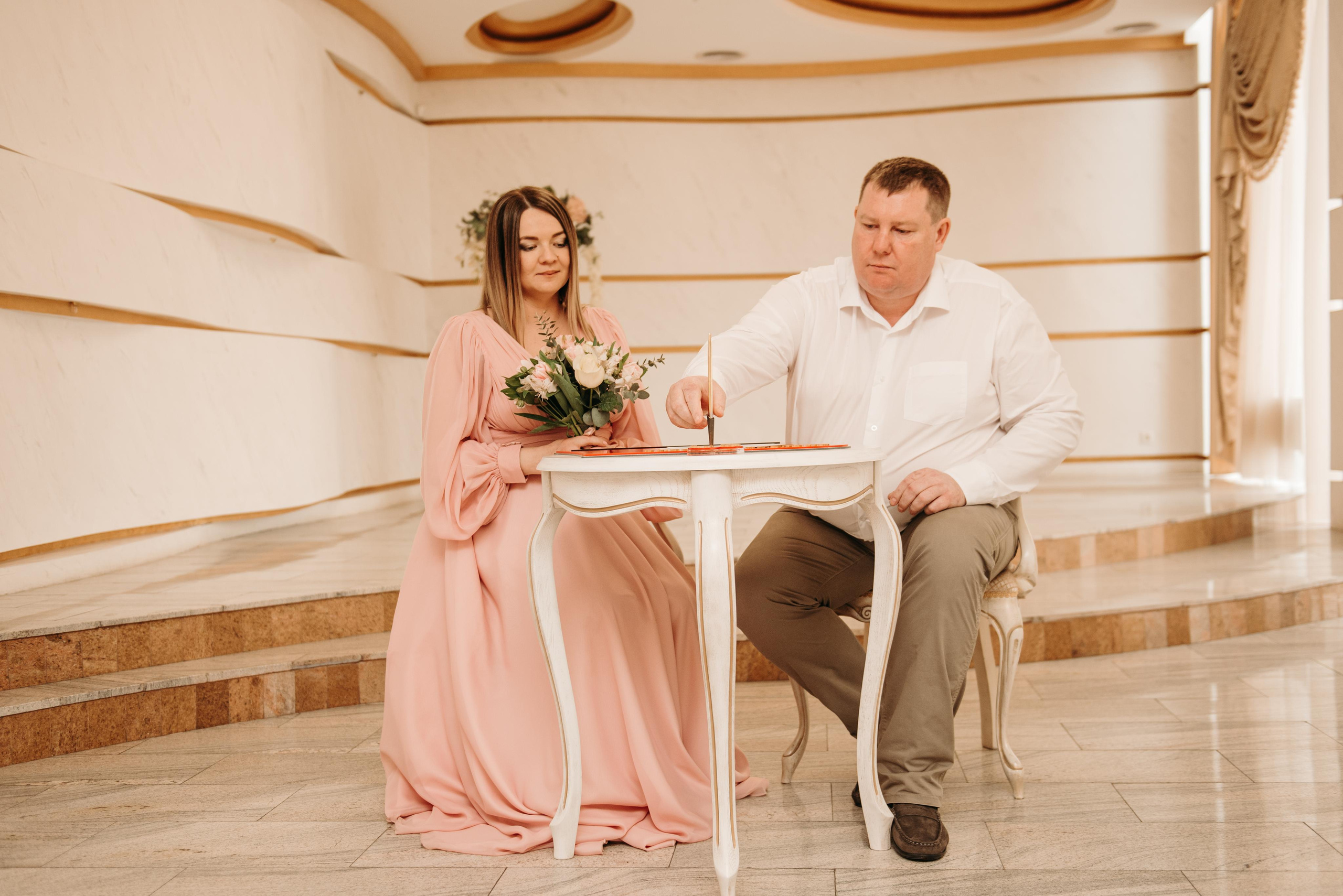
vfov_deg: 36.9
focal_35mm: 36
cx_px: 672
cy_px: 448
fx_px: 1343
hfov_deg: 53.1
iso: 320
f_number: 2.8
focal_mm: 36
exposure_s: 1/125
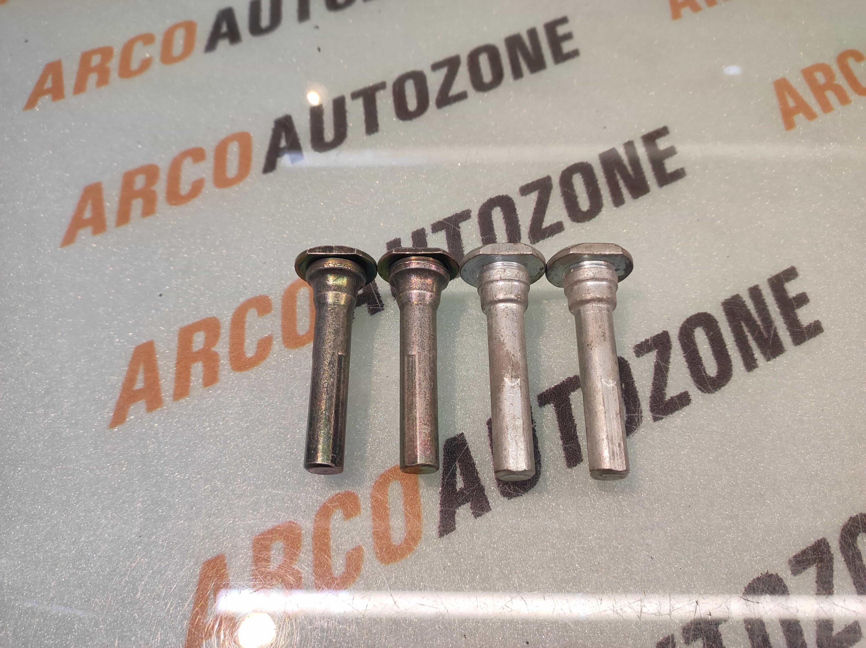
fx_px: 425
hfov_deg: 91.1
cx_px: 433
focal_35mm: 17
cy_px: 324
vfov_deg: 74.7
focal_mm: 4.74
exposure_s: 1/33
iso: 113
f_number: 1.79
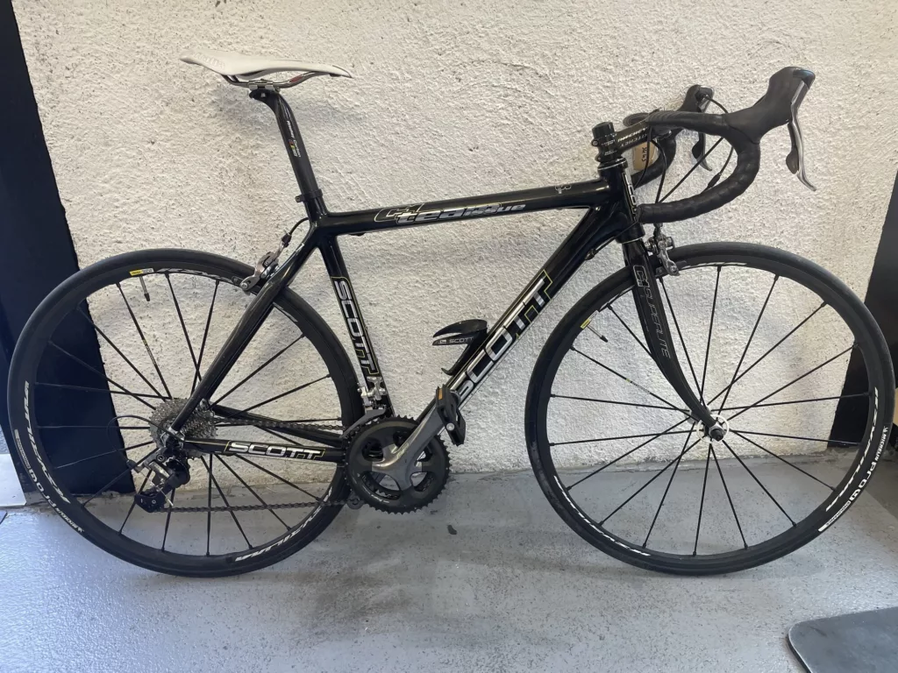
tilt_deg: -24.1
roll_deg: +1.7
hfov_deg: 67.3
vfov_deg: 53.1
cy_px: 336
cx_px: 449
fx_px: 674
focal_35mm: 26
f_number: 1.6
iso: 100
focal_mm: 4.2
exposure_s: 1/100
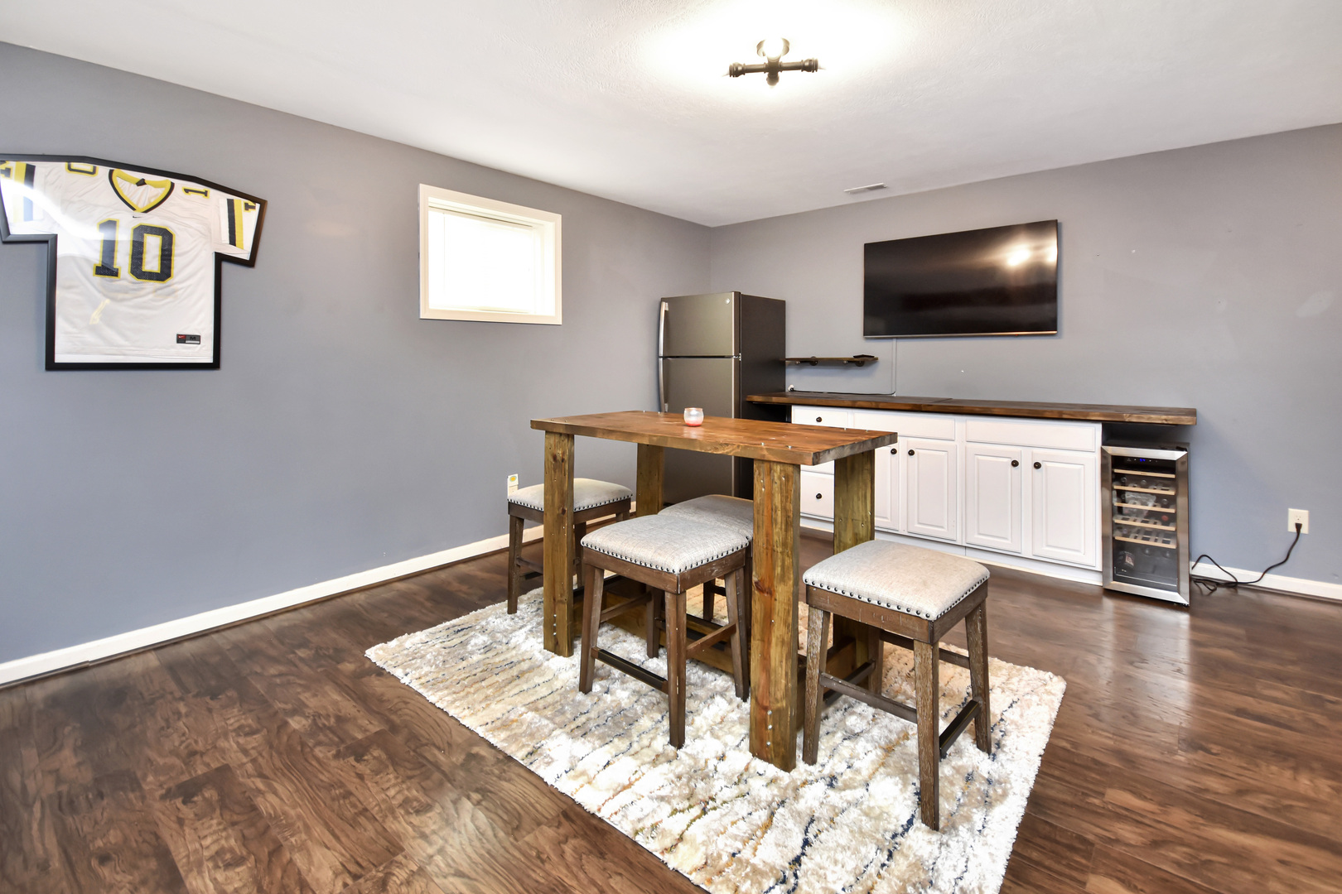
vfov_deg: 77.3
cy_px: 447
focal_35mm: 15
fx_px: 559
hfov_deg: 100.4
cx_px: 671
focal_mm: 10
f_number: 4
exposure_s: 1/60
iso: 640
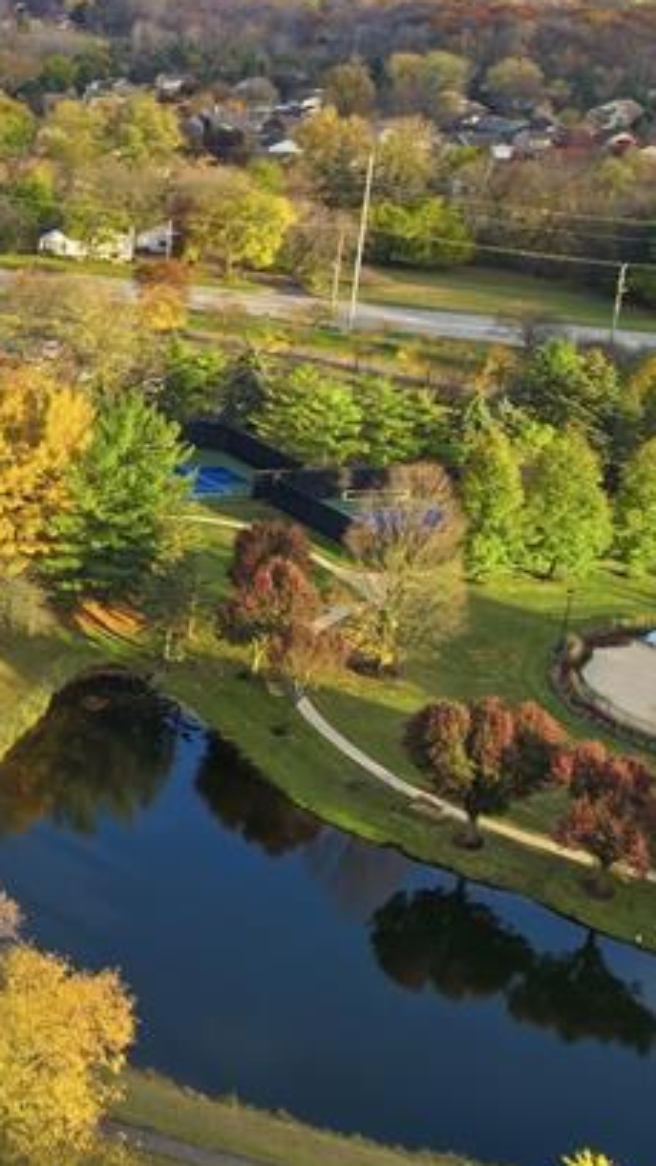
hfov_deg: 17.0
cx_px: -533
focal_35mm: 58
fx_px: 1793
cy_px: 390
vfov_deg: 35.7
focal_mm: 8.4
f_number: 2.8
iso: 130
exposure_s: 1/160
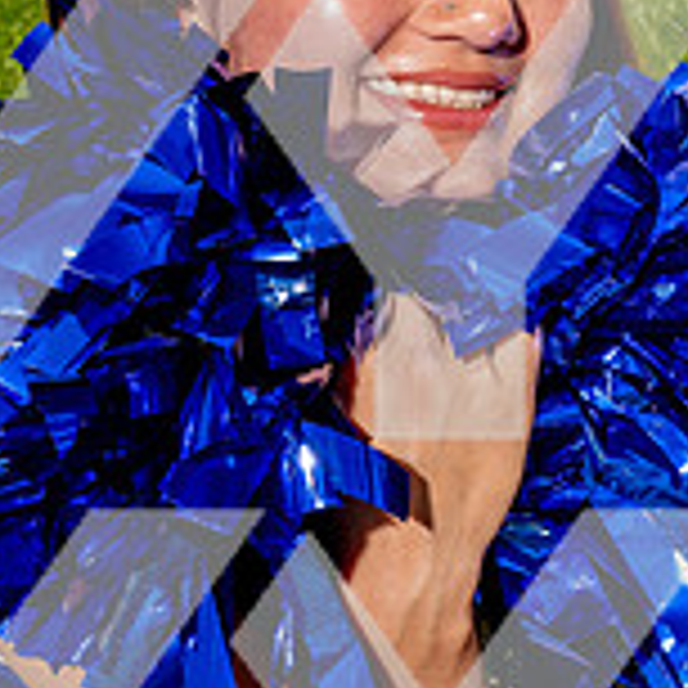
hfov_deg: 13.7
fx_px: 2833
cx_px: 639
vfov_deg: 13.8
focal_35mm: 126
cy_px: 205
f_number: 10
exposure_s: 1/250
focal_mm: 39
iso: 100
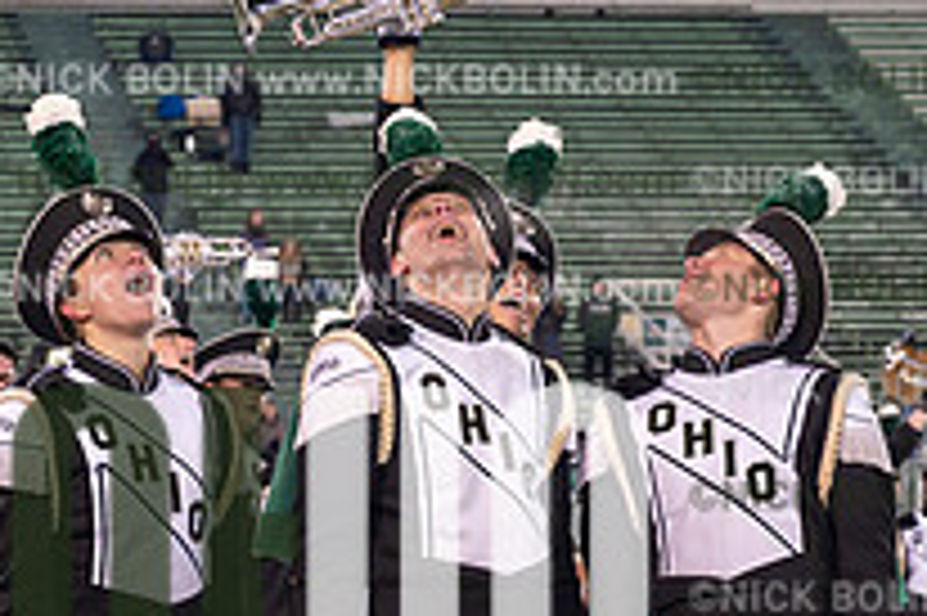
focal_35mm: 197
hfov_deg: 10.4
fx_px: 5069
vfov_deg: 6.9
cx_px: 328
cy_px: 598
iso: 3200
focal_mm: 70
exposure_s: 1/640
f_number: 4
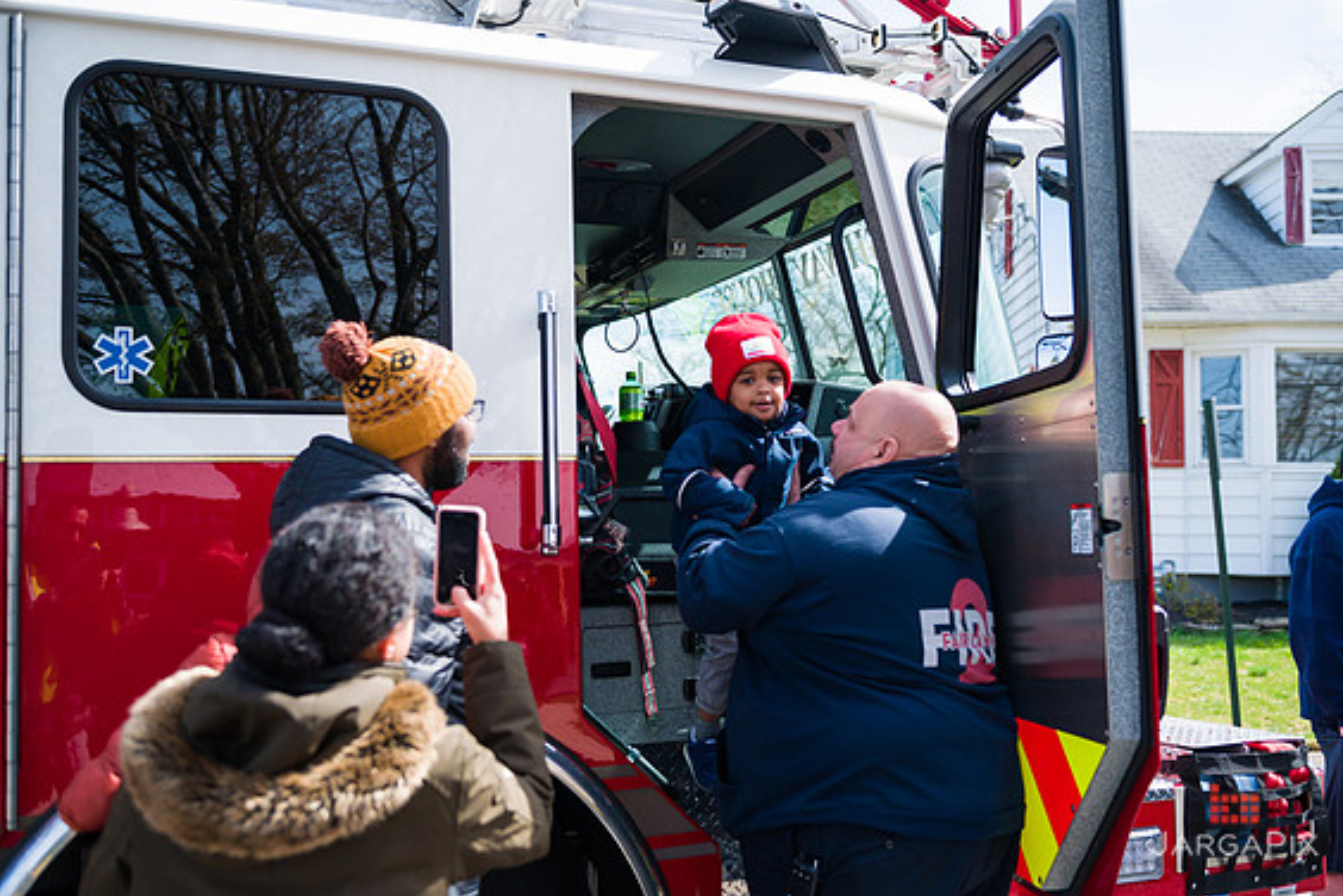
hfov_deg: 51.9
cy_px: 448
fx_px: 1380
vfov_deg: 35.9
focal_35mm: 37
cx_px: 688
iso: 200
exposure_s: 1/3200
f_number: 4
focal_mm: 36
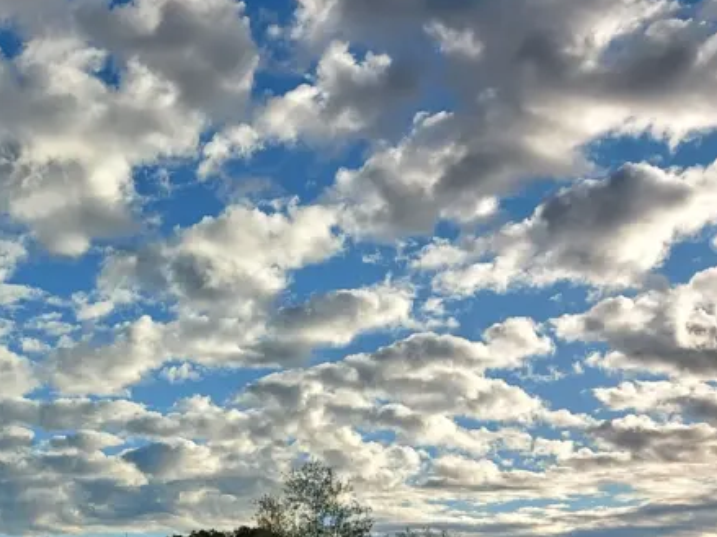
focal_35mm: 56
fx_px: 1160
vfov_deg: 24.7
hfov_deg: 32.7
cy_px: 550
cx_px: 75
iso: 32
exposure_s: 1/983
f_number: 1.8
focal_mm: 5.2
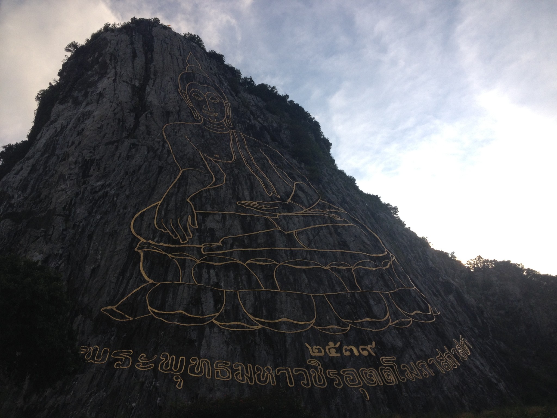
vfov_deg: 40.7
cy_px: 209
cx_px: 278
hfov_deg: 52.6
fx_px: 563
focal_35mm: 35
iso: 50
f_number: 2.4
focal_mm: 4.28
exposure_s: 1/2304
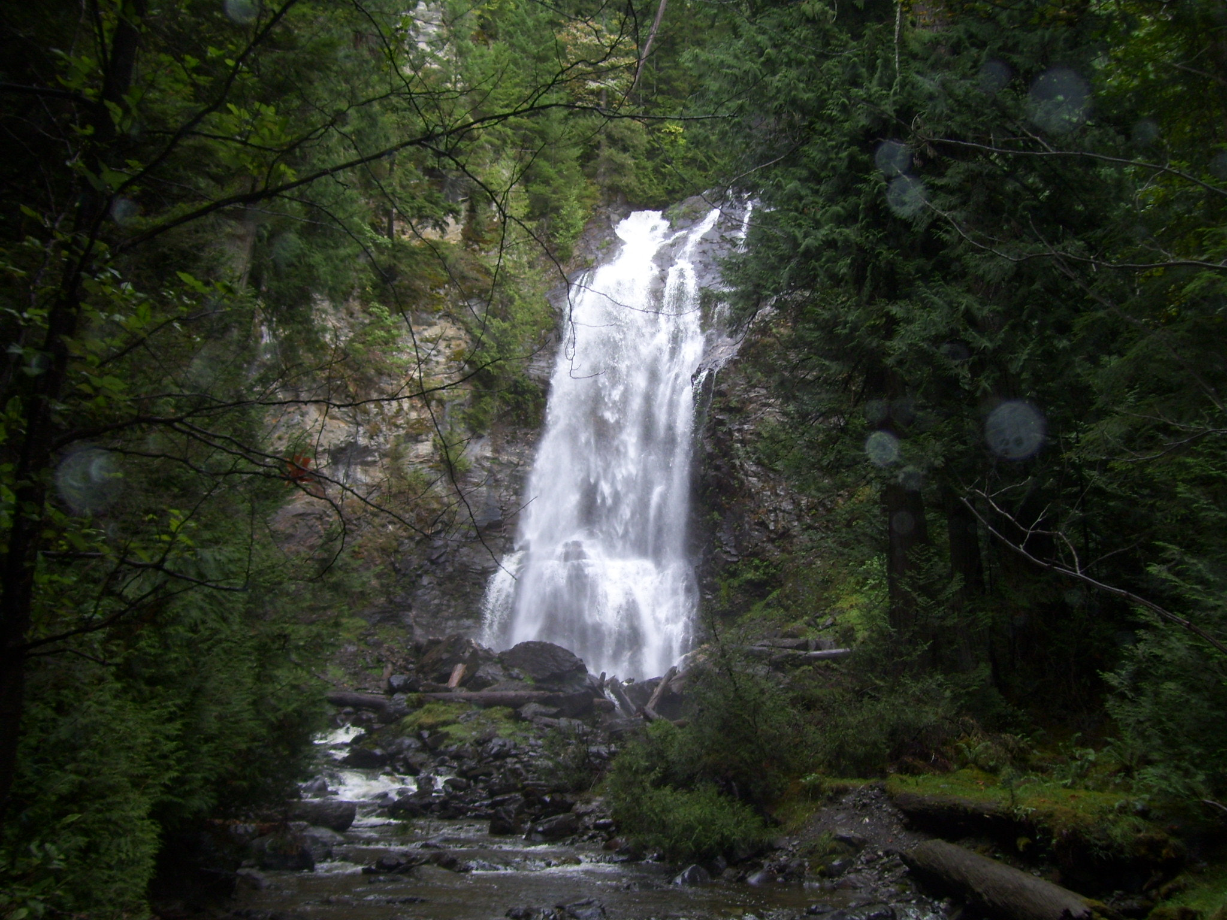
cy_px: 460
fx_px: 1276
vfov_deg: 39.7
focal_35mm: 36
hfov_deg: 51.4
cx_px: 614
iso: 80
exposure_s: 1/60
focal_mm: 6
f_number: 2.7
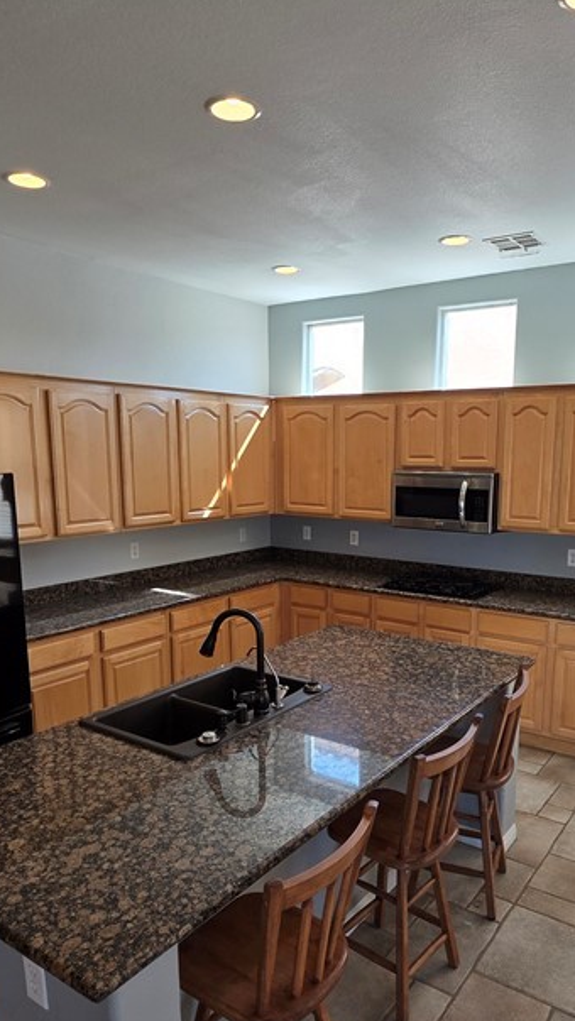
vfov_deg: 75.9
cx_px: 331
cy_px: 576
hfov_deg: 47.5
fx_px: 650
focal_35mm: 24
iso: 40
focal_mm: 2.2
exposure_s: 1/120
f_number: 1.9
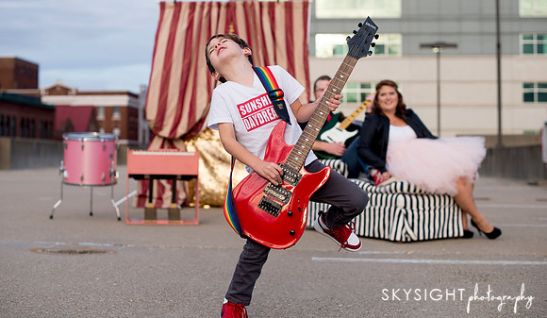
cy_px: 128
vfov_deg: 21.8
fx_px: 822
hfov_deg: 36.8
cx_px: 262
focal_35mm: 56
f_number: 3.2
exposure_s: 1/800
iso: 250
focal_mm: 50
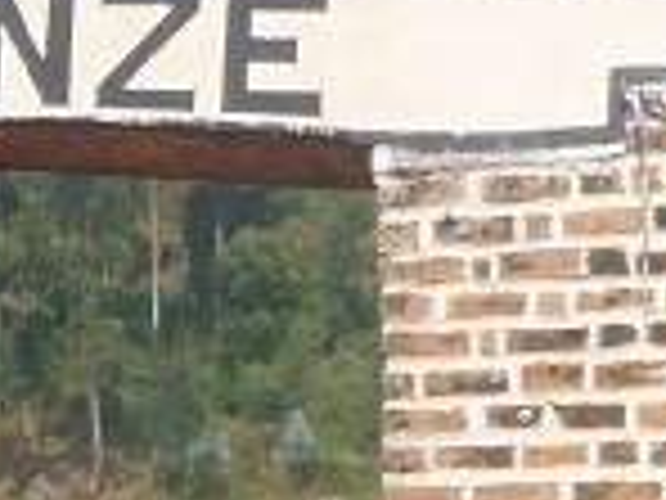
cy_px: 707
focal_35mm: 221
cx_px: -562
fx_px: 4252
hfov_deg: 8.6
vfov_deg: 6.6
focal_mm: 7.4
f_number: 3.7
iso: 100
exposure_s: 1/800
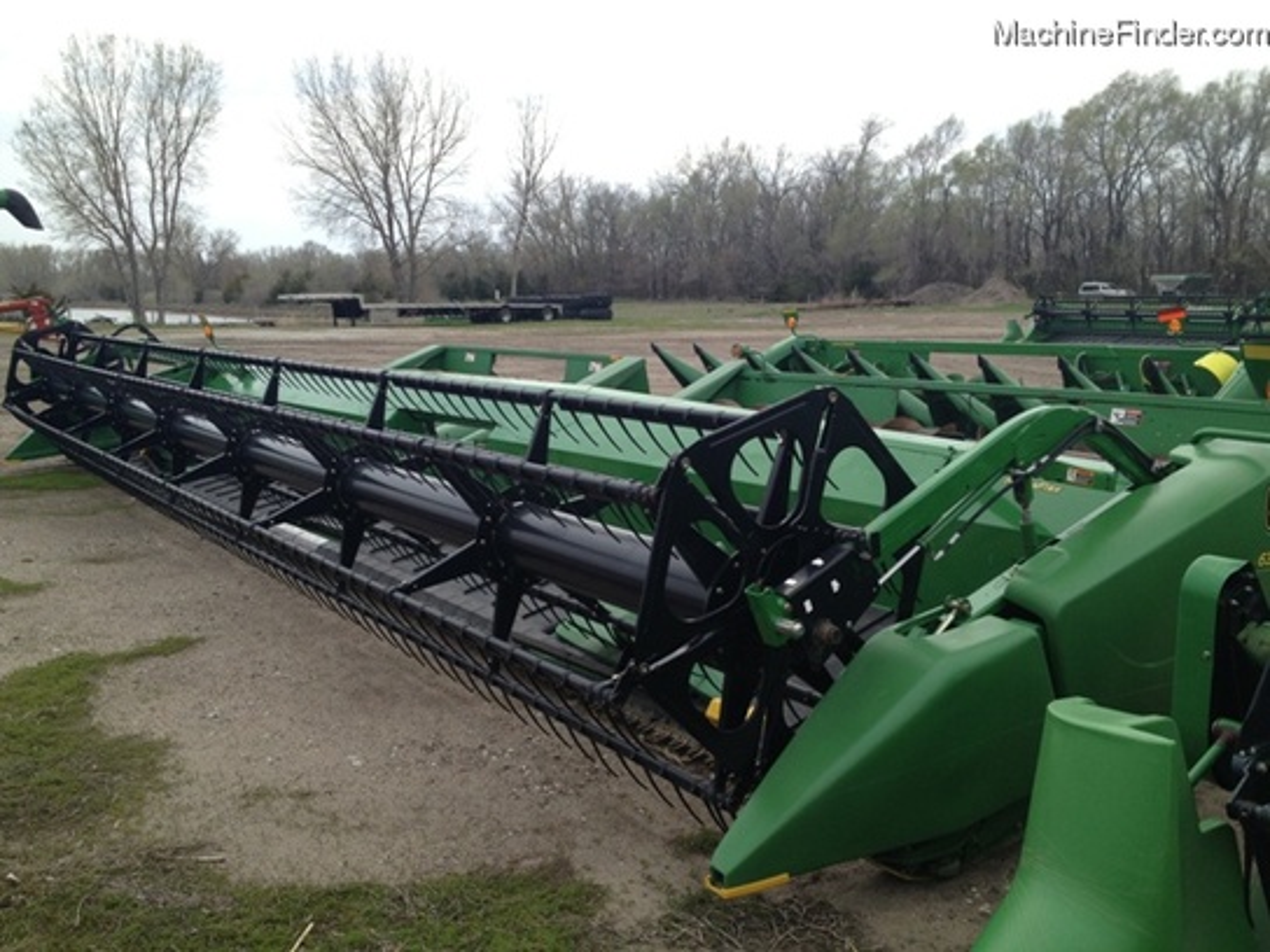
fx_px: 1284
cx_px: 635
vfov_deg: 40.7
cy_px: 476
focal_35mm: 35
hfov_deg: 52.6
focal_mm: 4.28
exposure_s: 1/1284
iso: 50
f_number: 2.4
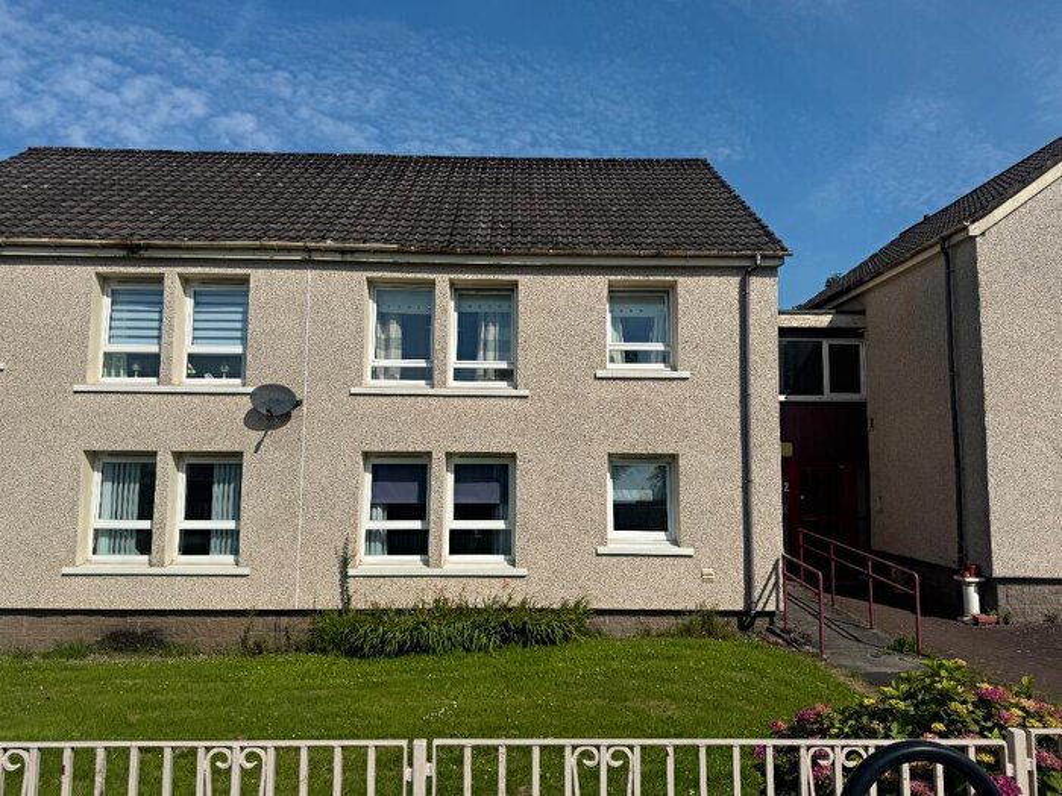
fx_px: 736
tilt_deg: +5.3
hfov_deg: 71.6
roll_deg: -0.7
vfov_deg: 56.8
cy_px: 398
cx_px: 531
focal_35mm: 24
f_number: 1.78
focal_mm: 6.76
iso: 80
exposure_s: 1/9009
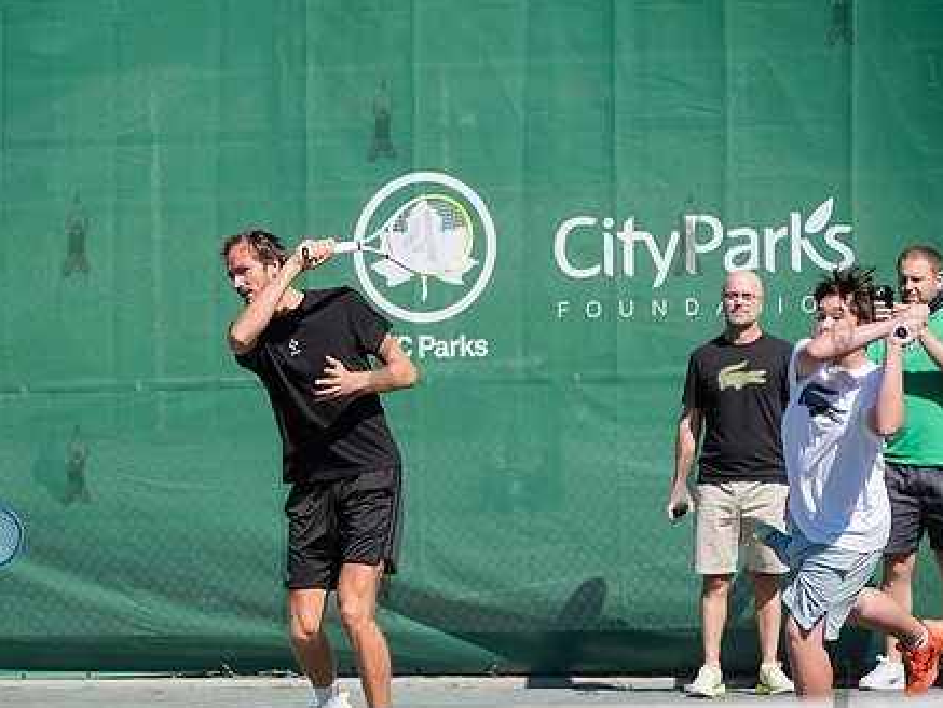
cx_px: 315
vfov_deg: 5.9
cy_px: 346
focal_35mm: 252
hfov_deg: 7.9
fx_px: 6867
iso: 200
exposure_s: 1/2000
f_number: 4
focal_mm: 170
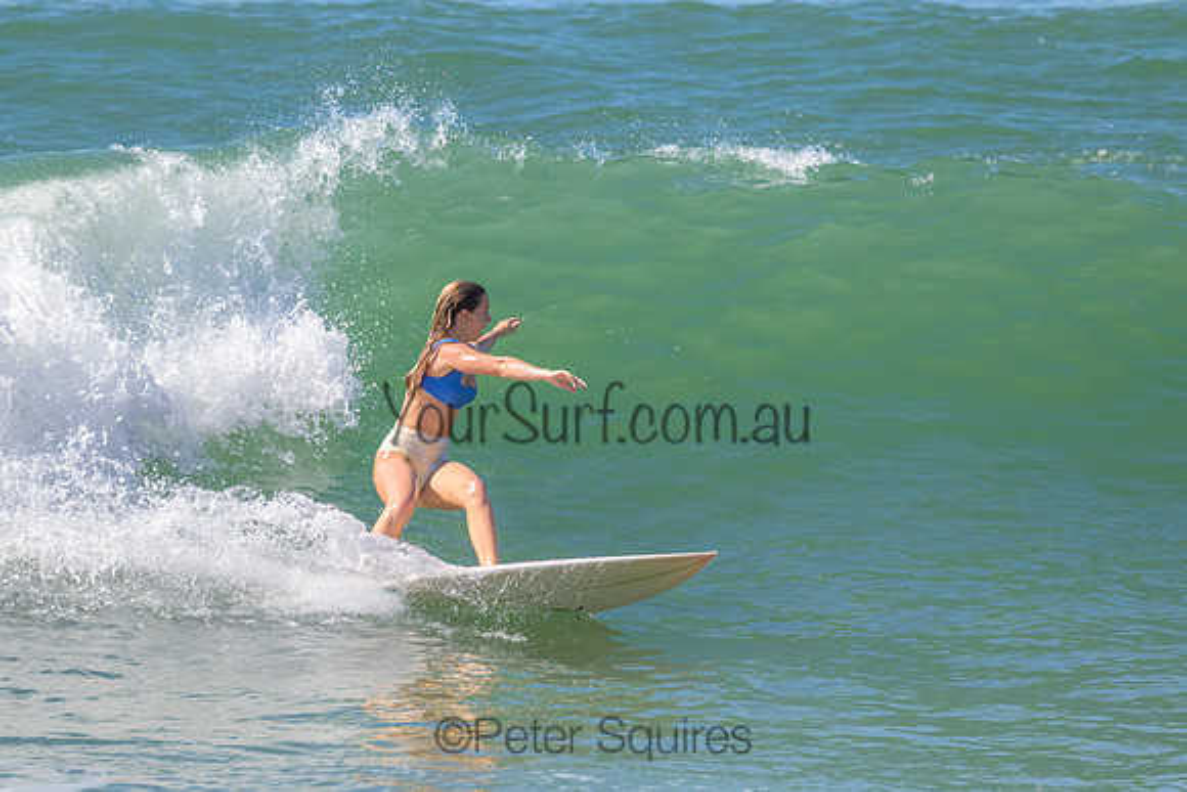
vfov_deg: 2.0
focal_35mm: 680
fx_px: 22425
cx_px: 594
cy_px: 396
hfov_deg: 3.0
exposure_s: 1/2000
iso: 1100
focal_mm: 680
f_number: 11
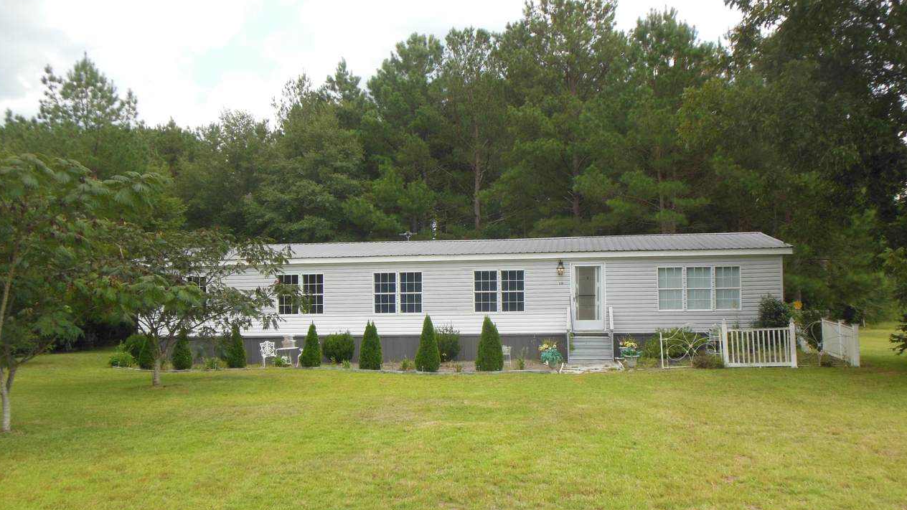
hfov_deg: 61.0
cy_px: 298
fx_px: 770
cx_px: 453
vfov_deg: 36.6
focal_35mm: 32
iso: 125
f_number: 3.3
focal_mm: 5.2
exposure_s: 1/500
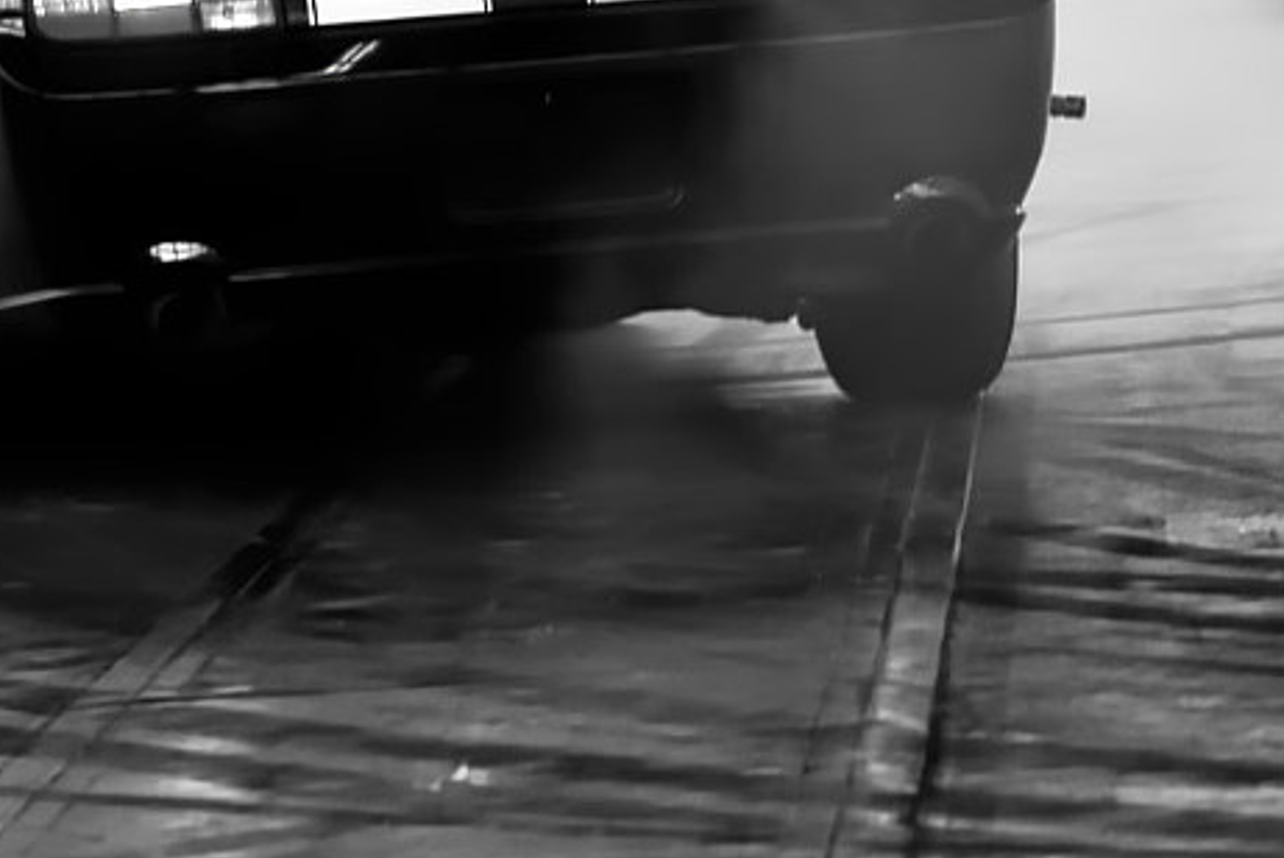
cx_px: 114
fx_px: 8672
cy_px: -167
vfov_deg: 5.6
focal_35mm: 243
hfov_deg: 8.4
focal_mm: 70
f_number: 2.8
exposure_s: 1/60
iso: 320
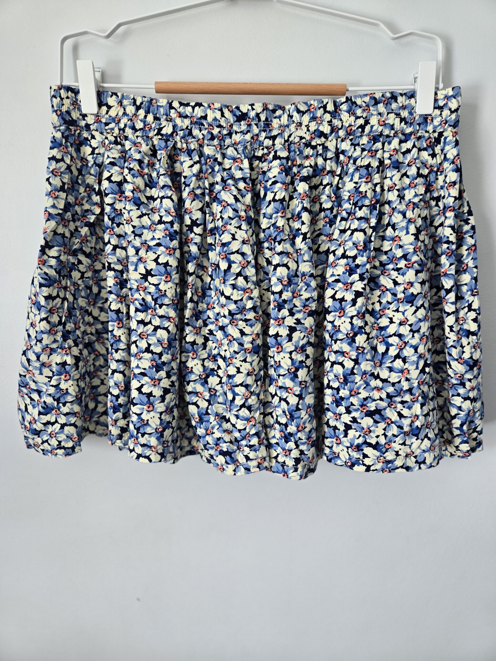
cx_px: 248
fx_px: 439
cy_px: 330
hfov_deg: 58.9
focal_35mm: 23
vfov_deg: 73.9
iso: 125
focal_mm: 5.4
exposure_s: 1/120
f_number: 1.8
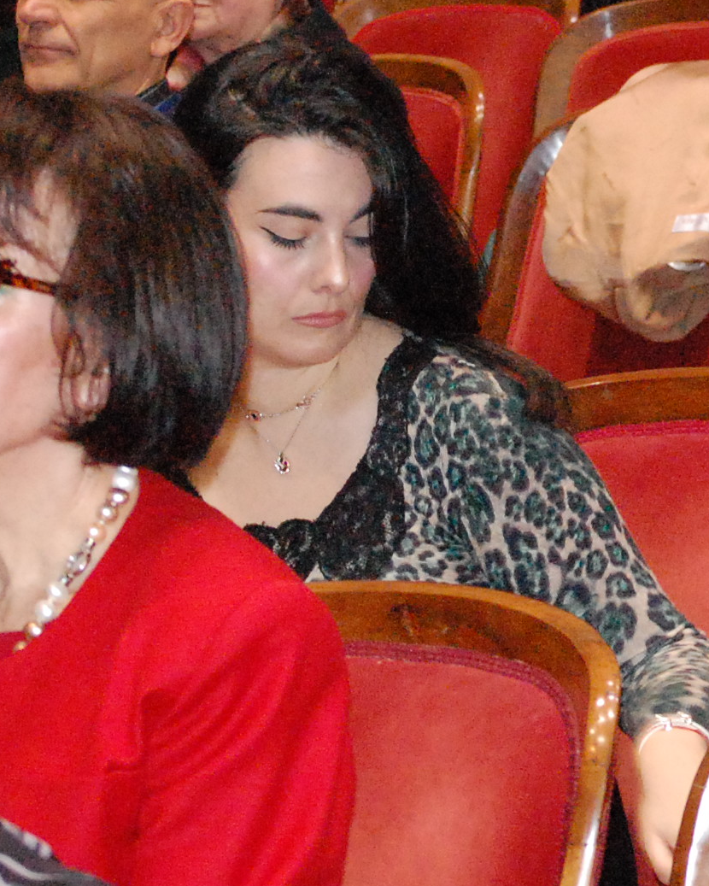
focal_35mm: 224
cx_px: 1046
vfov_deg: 8.6
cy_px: 331
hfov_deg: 6.8
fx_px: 5883
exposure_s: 1/60
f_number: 5.6
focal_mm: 55
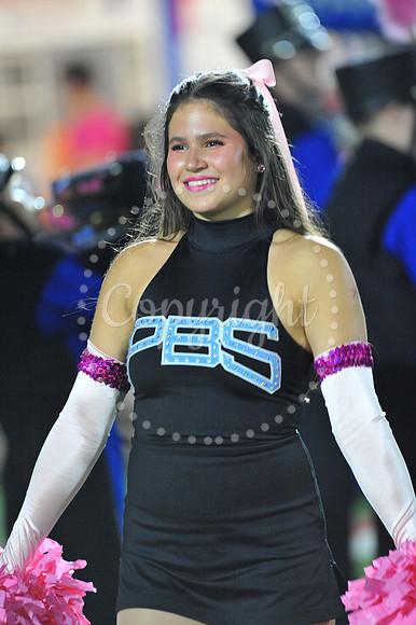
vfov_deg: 3.4
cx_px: 208
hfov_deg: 2.3
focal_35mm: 600
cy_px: 312
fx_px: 10412
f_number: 6.3
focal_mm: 600
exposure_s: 1/160
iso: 5000
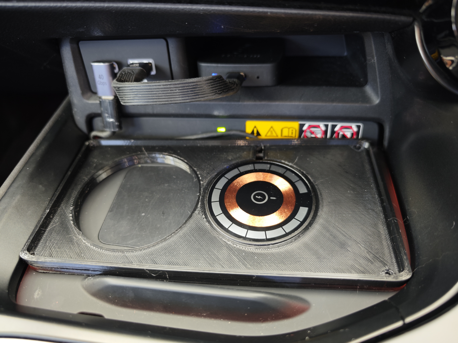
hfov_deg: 73.9
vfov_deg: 58.9
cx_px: 229
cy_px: 172
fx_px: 304
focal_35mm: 23
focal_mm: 8.72
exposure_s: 1/25
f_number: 2
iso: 1000
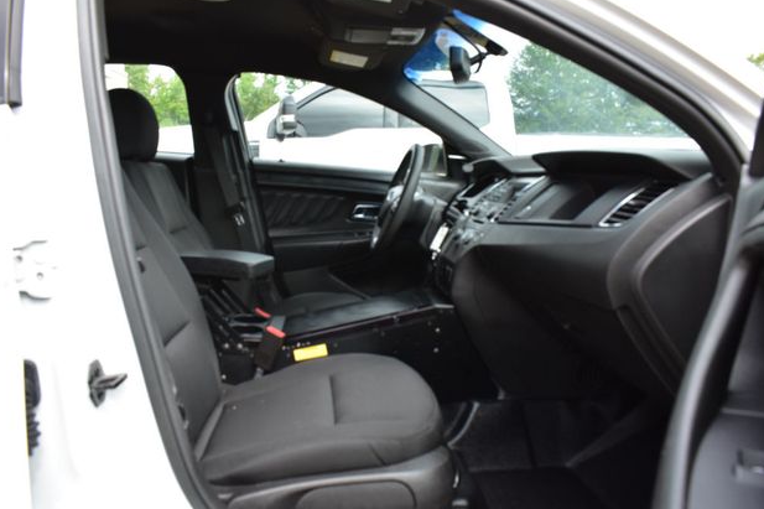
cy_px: 258
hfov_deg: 65.5
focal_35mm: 28
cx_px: 383
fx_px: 594
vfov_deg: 46.4
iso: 400
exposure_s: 1/160
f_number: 9
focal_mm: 18
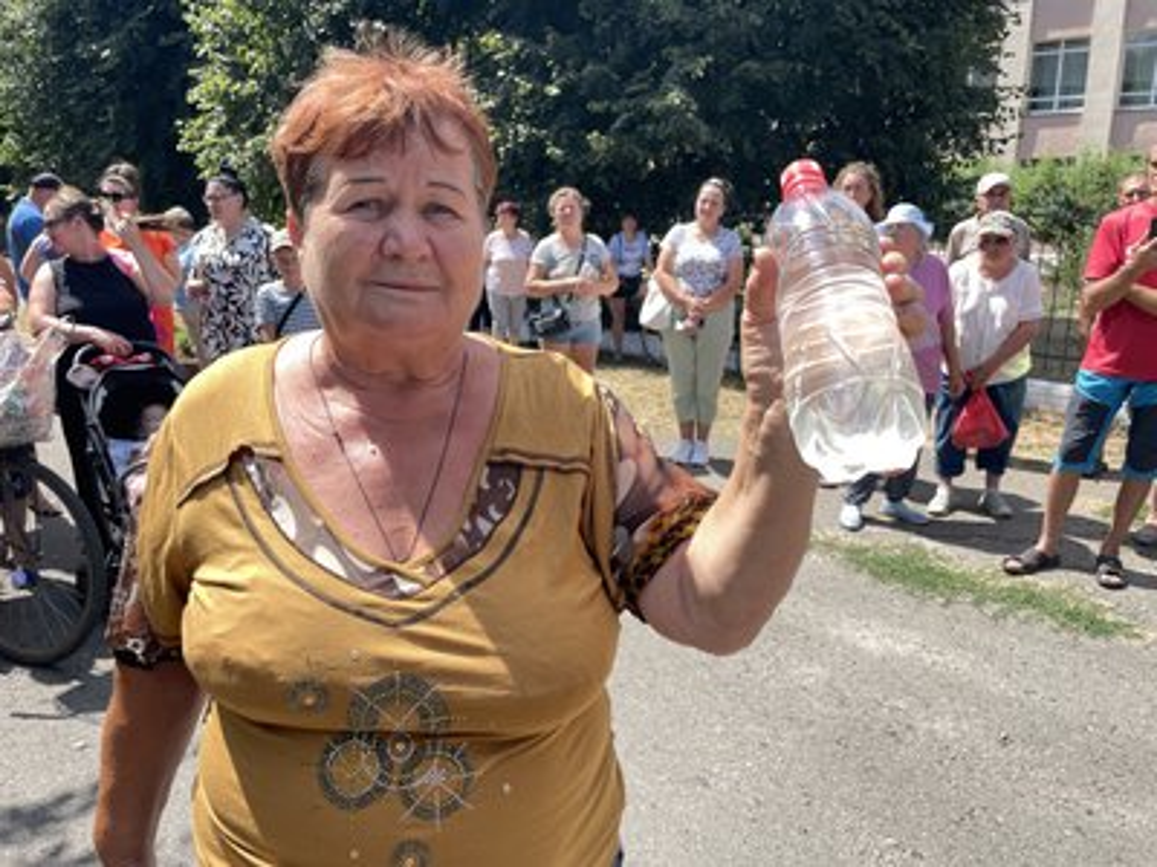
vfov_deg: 53.1
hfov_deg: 67.3
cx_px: 578
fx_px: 869
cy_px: 434
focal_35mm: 26
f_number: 1.6
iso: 32
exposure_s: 1/1511
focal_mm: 4.2
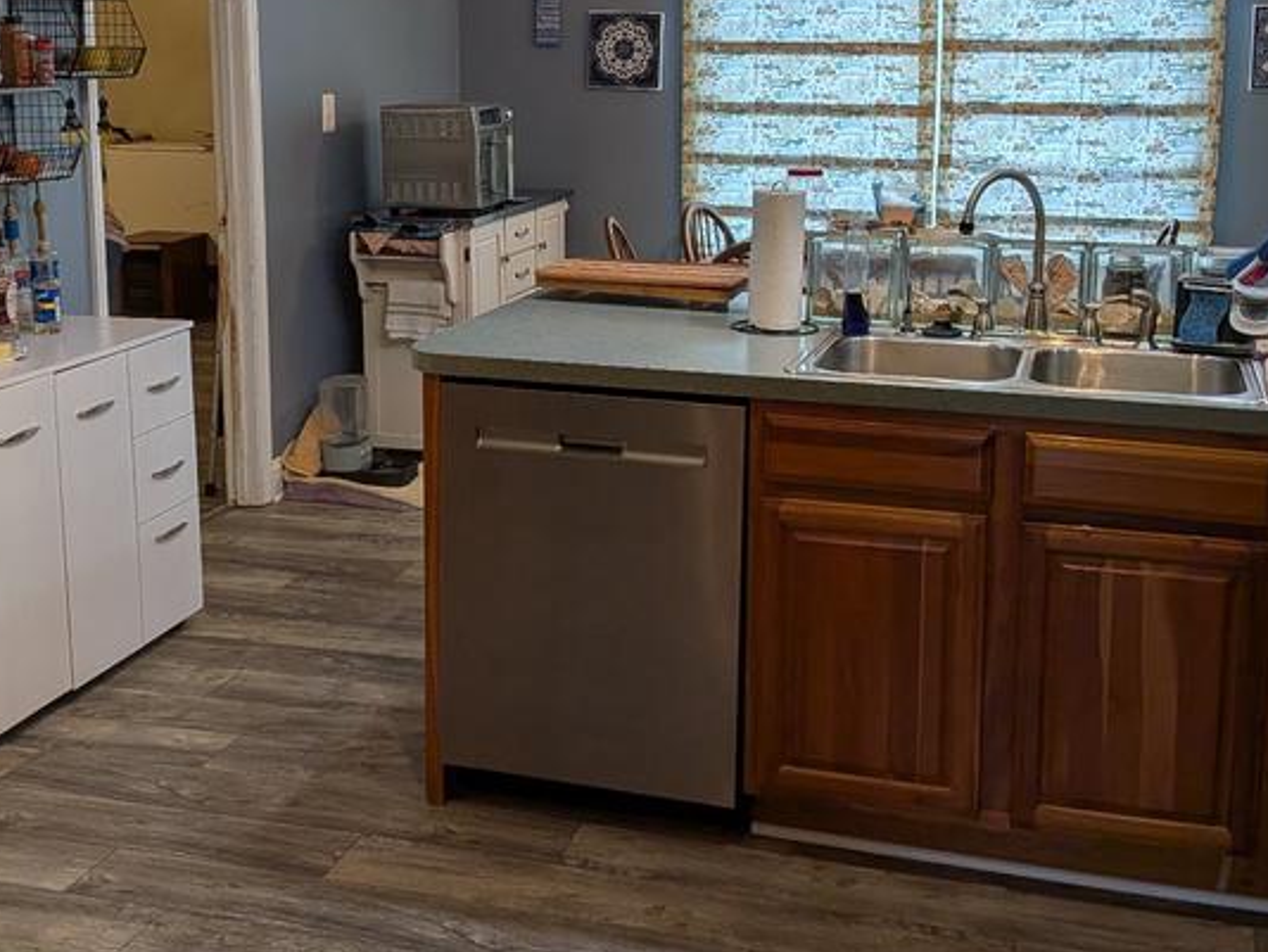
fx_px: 1686
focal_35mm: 46
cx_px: 570
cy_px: 278
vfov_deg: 31.2
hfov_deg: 41.2
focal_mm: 4.53
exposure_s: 1/120
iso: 47
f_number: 1.7
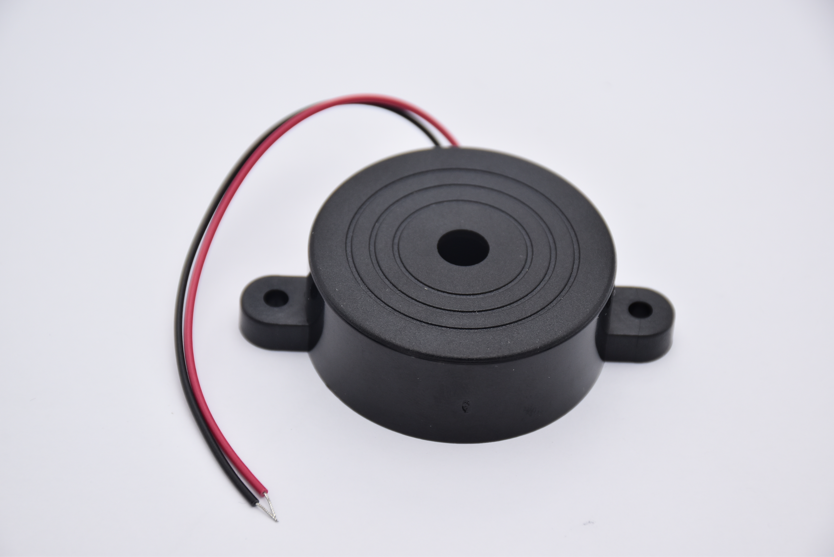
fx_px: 4032
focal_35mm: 174
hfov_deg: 11.8
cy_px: 278
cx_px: 417
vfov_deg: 7.9
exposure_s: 1/250
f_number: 8
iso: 320
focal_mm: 116
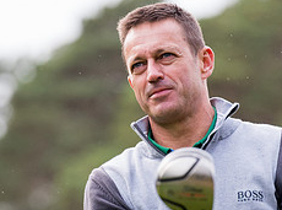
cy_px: 142
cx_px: 121
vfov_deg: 2.4
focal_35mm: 629
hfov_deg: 3.2
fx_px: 5108
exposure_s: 1/1250
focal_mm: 200
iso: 1000
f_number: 4
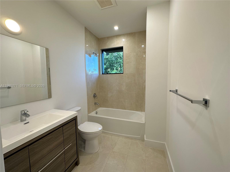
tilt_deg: -4.1
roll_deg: +0.8
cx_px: 115
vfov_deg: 85.7
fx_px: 93
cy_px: 86
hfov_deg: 102.1
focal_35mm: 14
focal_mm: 2.22
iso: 160
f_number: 2.2
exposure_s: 1/120
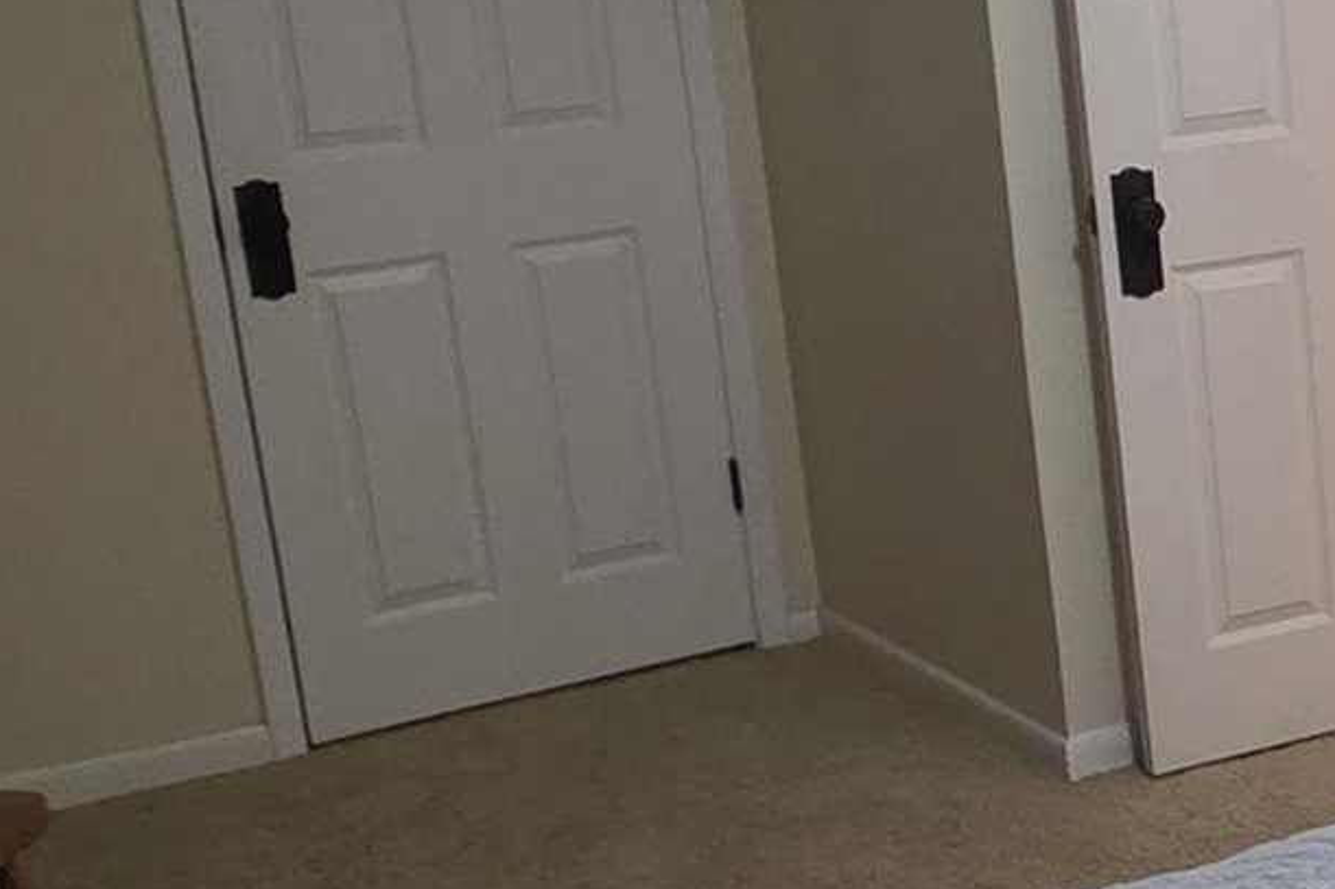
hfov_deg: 26.2
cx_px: 1639
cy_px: 443
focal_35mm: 68
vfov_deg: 20.0
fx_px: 2521
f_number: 1.9
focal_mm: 2.2
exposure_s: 1/60
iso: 640
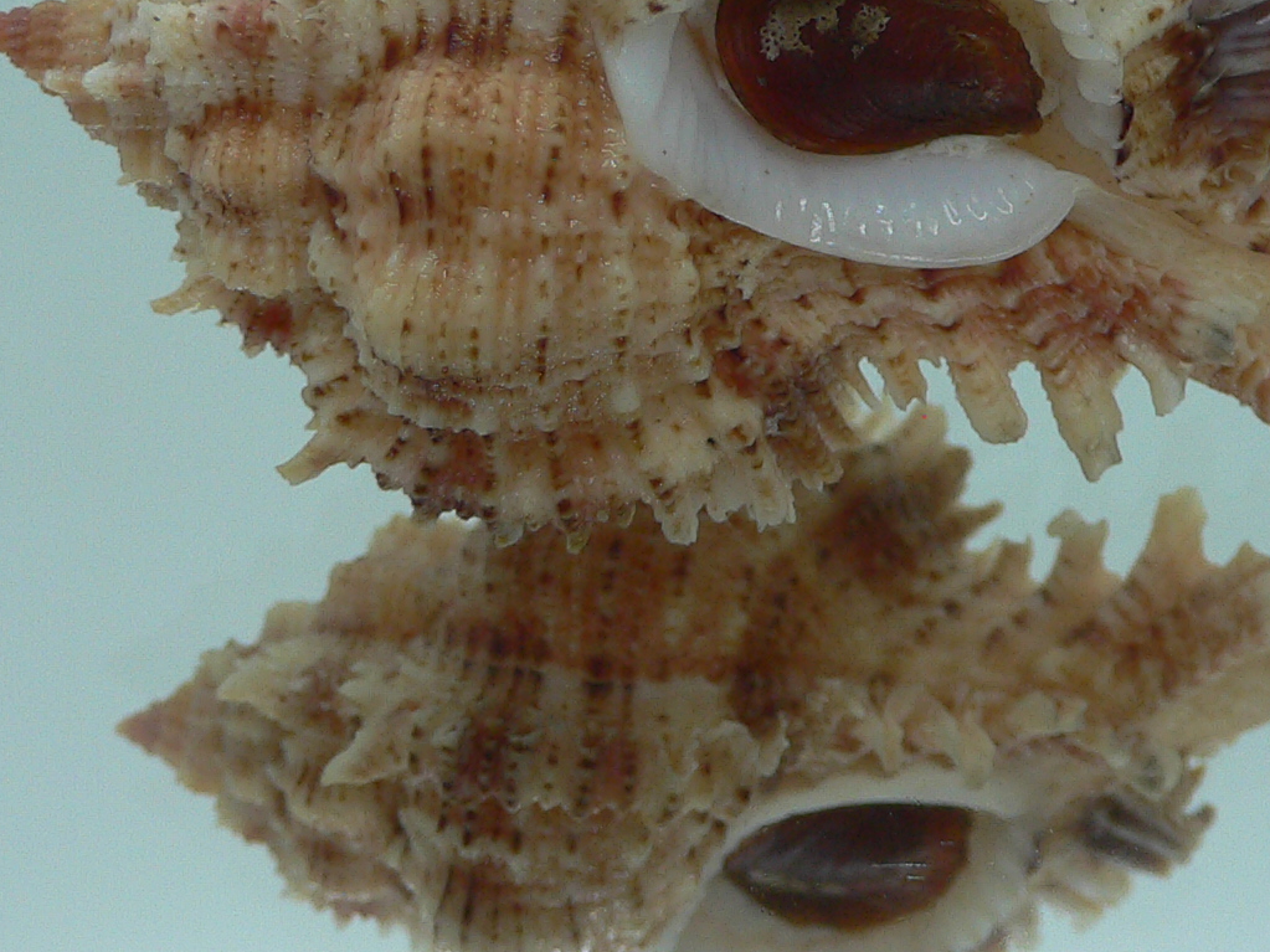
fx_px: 2531
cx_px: 785
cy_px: 232
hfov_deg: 28.1
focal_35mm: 69
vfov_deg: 21.1
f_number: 2.8
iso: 80
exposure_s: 1/60
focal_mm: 4.6
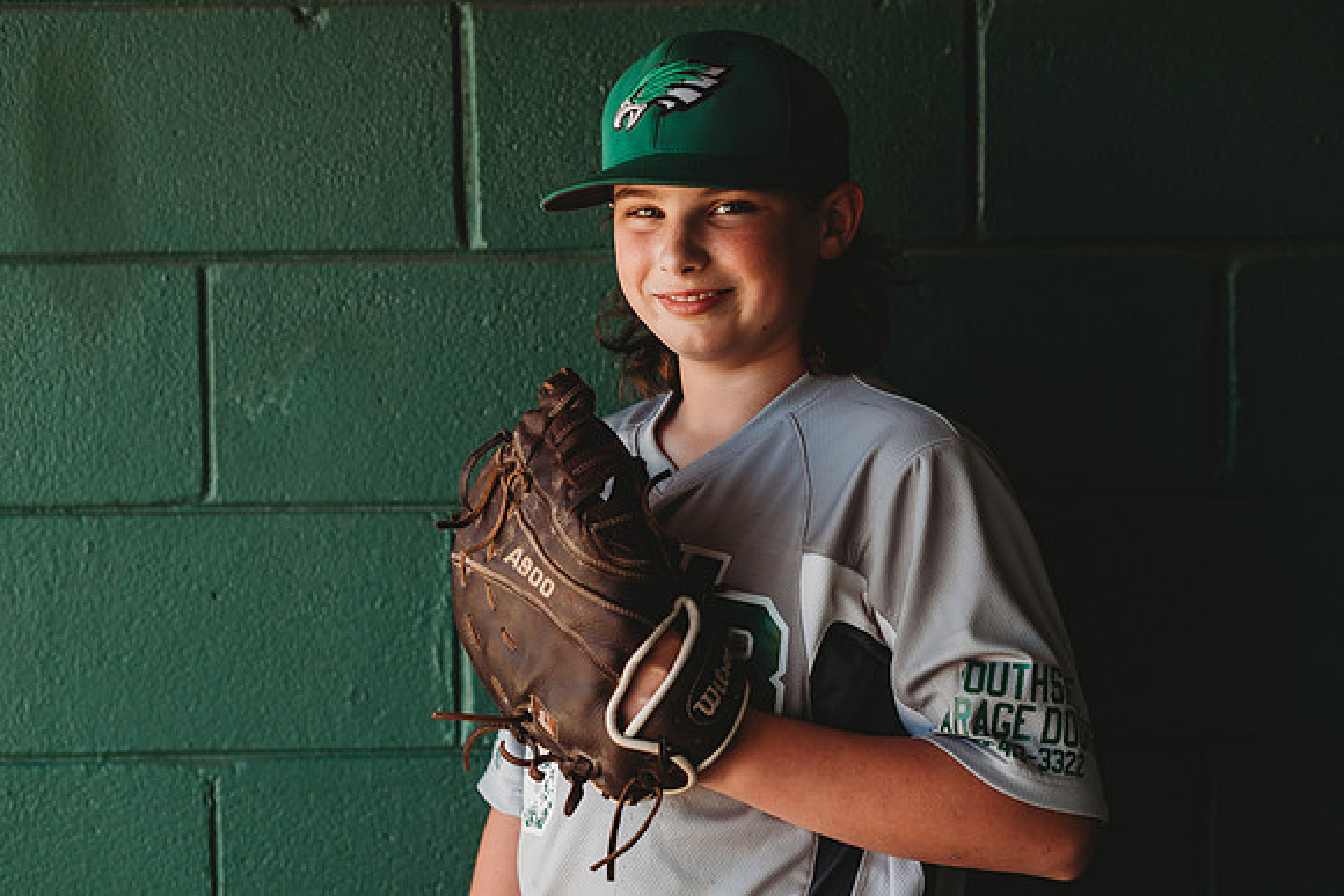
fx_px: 3174
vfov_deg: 16.1
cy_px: 448
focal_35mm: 85
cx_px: 672
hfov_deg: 23.9
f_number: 2.8
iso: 200
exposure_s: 1/400
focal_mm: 85
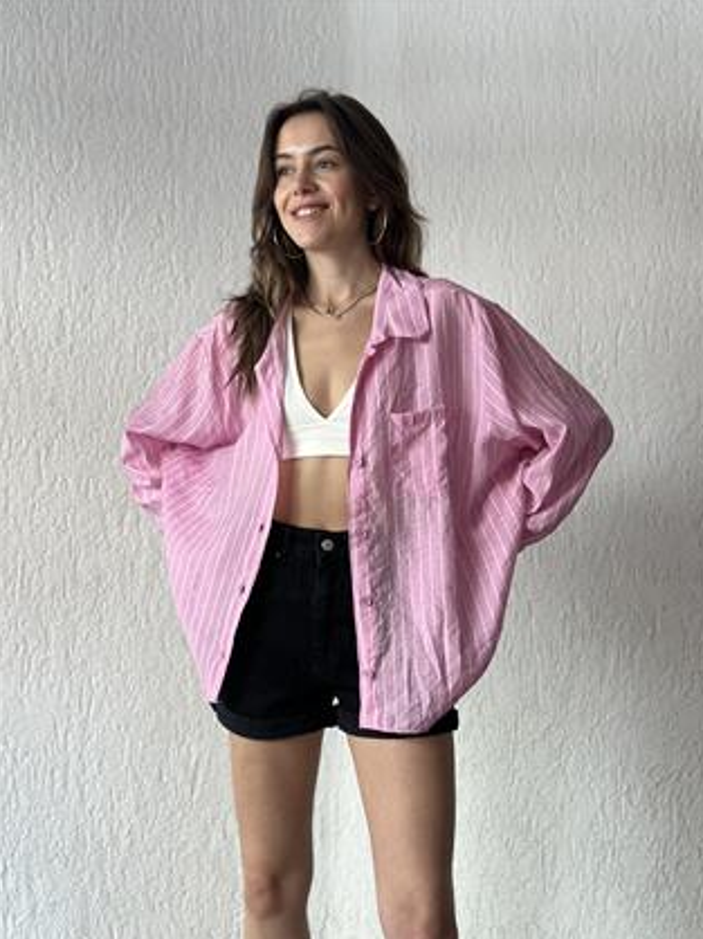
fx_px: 1328
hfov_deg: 29.6
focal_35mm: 49
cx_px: 357
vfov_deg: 38.9
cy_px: 472
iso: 100
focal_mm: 6.86
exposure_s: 1/121
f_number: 1.78
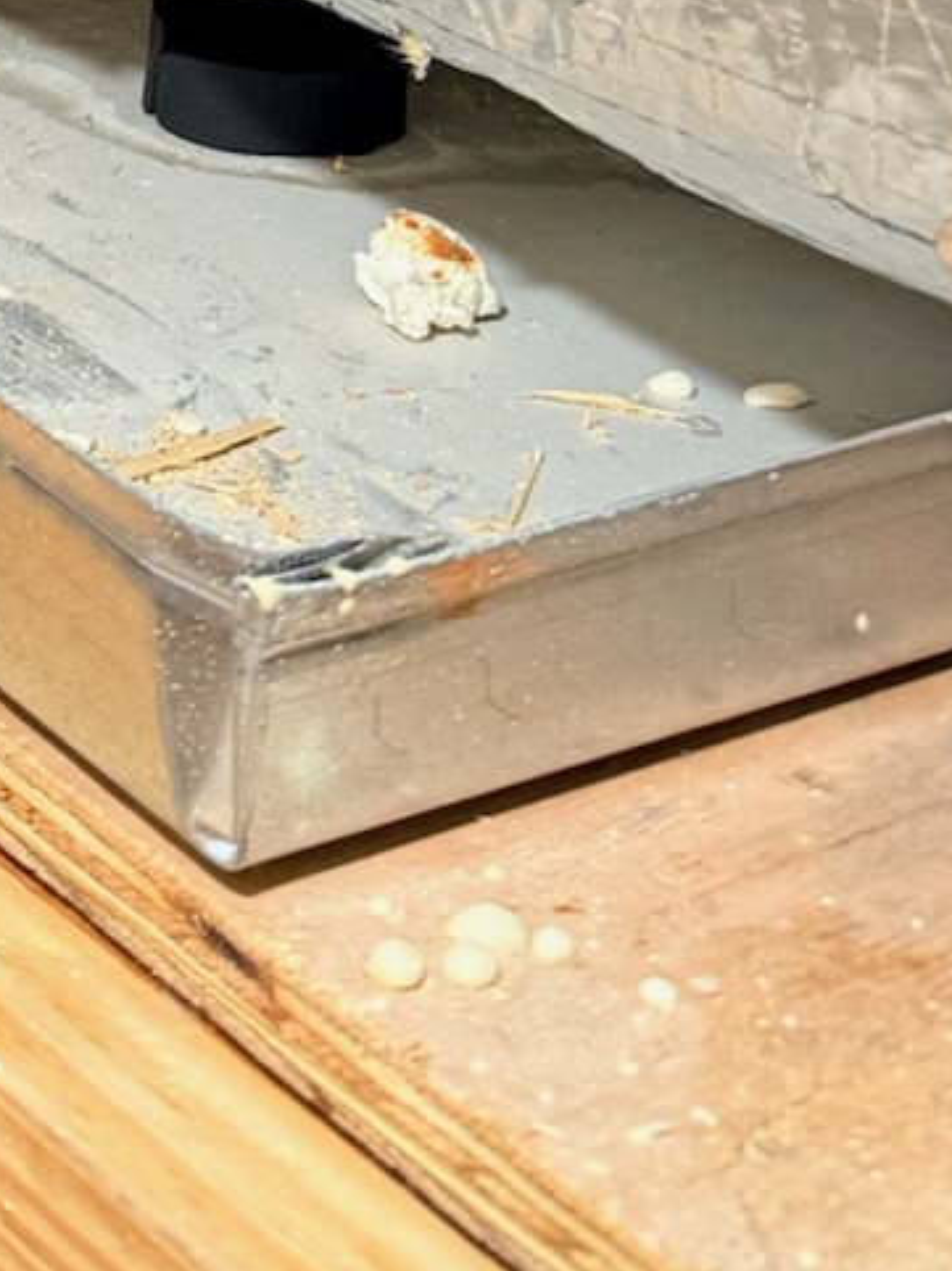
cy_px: -941
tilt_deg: -8.3
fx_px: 3744
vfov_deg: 16.5
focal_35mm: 102
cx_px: -754
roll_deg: -1.9
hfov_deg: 13.1
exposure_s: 1/60
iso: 320
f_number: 1.78
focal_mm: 6.76
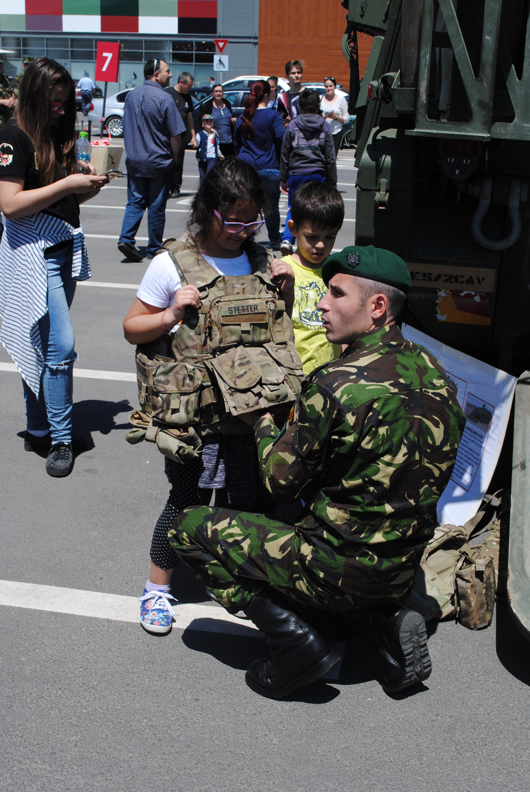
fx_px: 1057
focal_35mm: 48
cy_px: 396
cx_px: 265
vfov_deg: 41.1
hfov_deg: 28.2
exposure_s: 1/250
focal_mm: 32
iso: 100
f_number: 8
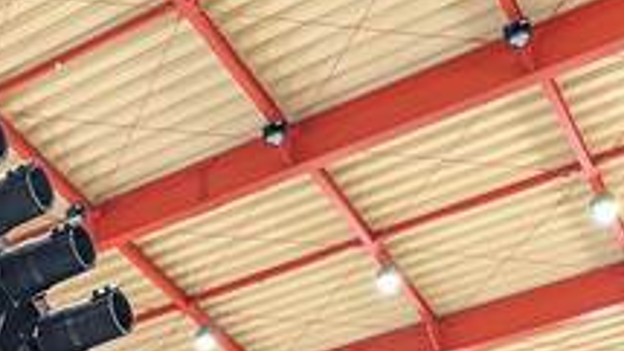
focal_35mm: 81
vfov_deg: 13.5
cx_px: -163
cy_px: 612
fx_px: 1340
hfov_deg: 23.5
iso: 171
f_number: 1.89
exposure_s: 1/25
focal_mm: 5.43
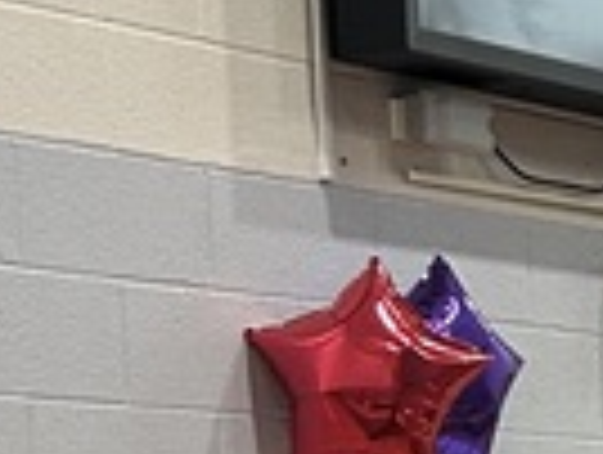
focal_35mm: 198
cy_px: 948
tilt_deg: -5.3
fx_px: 3455
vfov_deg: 7.2
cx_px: 1444
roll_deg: +1.0
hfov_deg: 9.0
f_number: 1.5
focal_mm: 5.7
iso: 125
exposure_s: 1/121
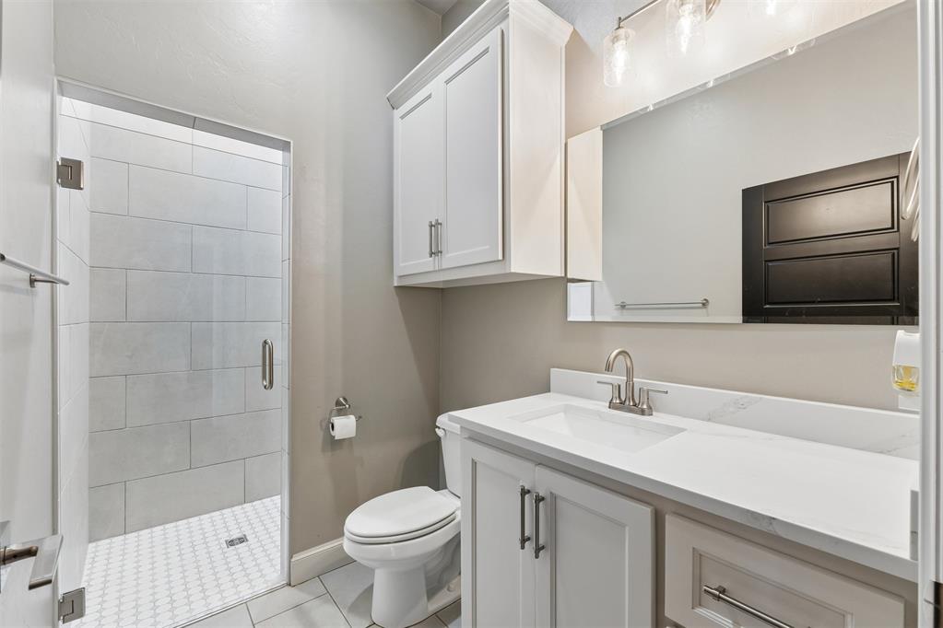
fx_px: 393
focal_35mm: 15
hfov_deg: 100.4
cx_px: 472
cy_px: 314
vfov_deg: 77.3
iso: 200
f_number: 8
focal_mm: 10
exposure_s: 1/20
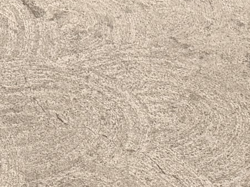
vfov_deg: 8.3
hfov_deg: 11.8
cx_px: -222
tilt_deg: -12.4
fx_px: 1105
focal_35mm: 153
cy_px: -365
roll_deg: -0.8
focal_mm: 6.76
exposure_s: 1/60
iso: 640
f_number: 1.78
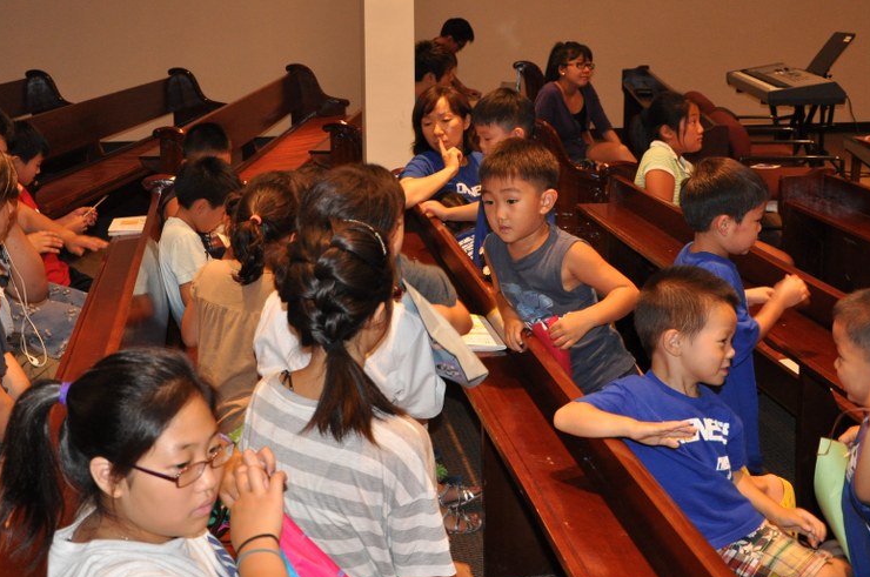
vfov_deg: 24.9
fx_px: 1303
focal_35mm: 54
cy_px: 202
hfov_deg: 36.7
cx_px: 335
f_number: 4
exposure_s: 1/60
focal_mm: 26
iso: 800
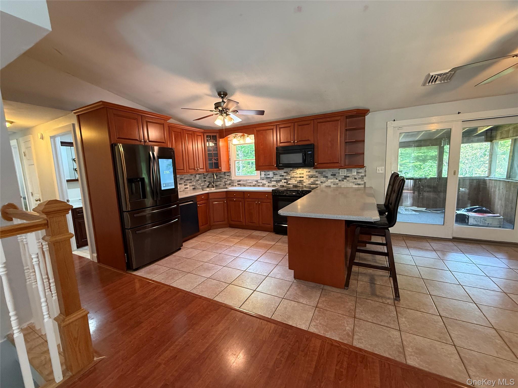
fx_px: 209
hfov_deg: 102.1
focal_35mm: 14
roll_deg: +2.5
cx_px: 259
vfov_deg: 85.7
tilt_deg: -7.4
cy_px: 194
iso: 400
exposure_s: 1/60
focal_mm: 2.22
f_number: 2.2
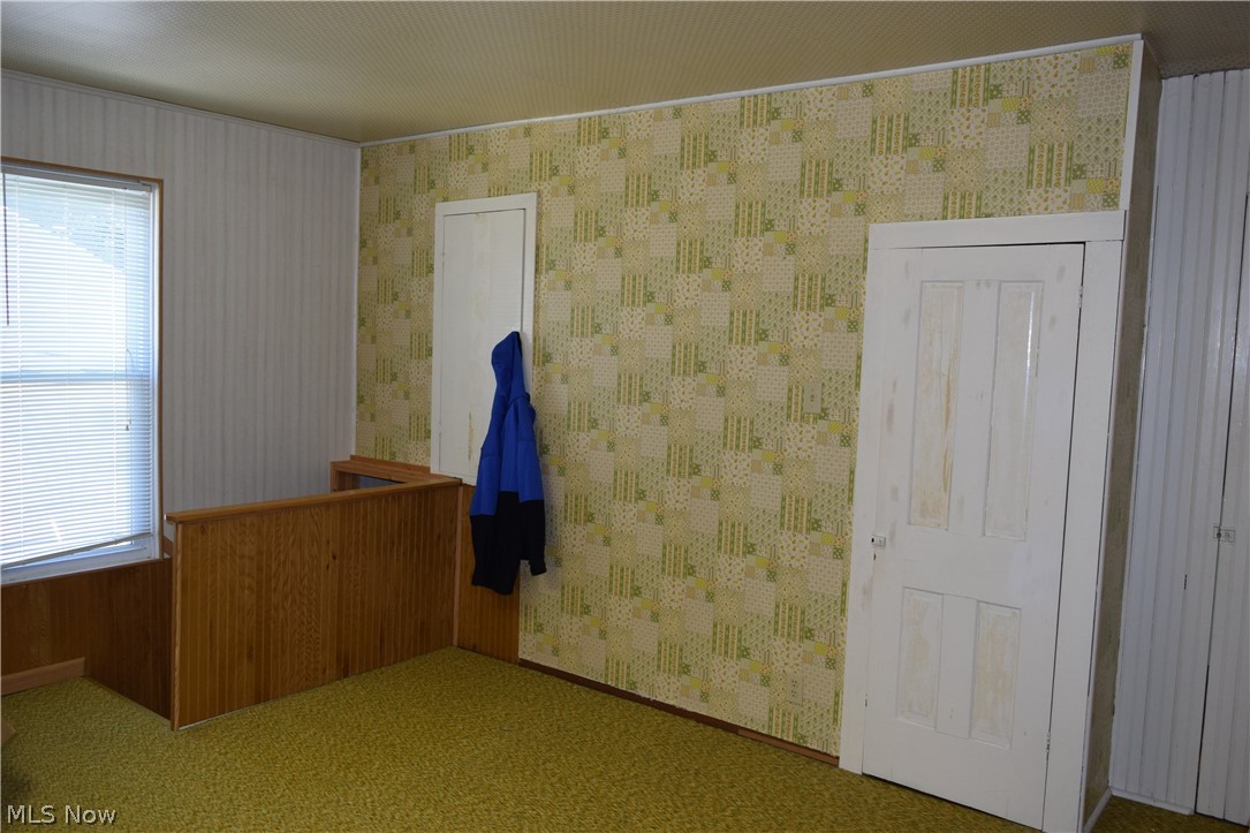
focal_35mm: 27
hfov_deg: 67.4
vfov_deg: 47.9
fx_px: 937
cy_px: 416
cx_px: 625
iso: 800
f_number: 5
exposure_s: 1/100
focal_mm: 18
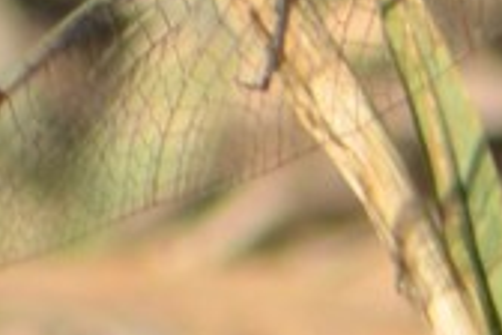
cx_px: 276
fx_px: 35737
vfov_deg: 0.5
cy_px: -335
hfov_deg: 0.8
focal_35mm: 2563
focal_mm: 300
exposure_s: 1/200
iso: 100
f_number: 8
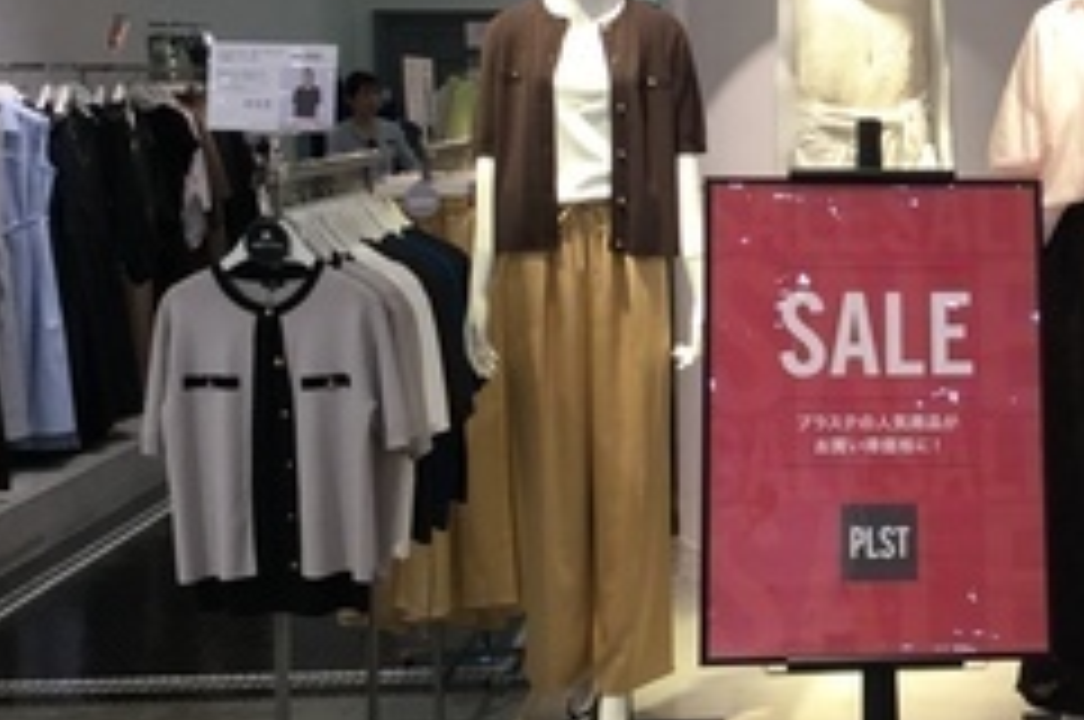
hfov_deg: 29.0
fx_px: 2015
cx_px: 963
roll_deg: +1.0
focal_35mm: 67
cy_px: 223
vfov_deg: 20.2
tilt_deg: -4.1
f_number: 2.4
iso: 25
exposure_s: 1/40
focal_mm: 3.3
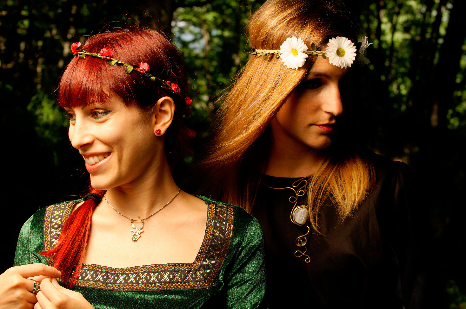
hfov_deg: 27.0
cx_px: 233
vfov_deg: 18.1
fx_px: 970
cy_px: 154
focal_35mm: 75
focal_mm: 50
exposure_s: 1/160
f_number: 9
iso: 200
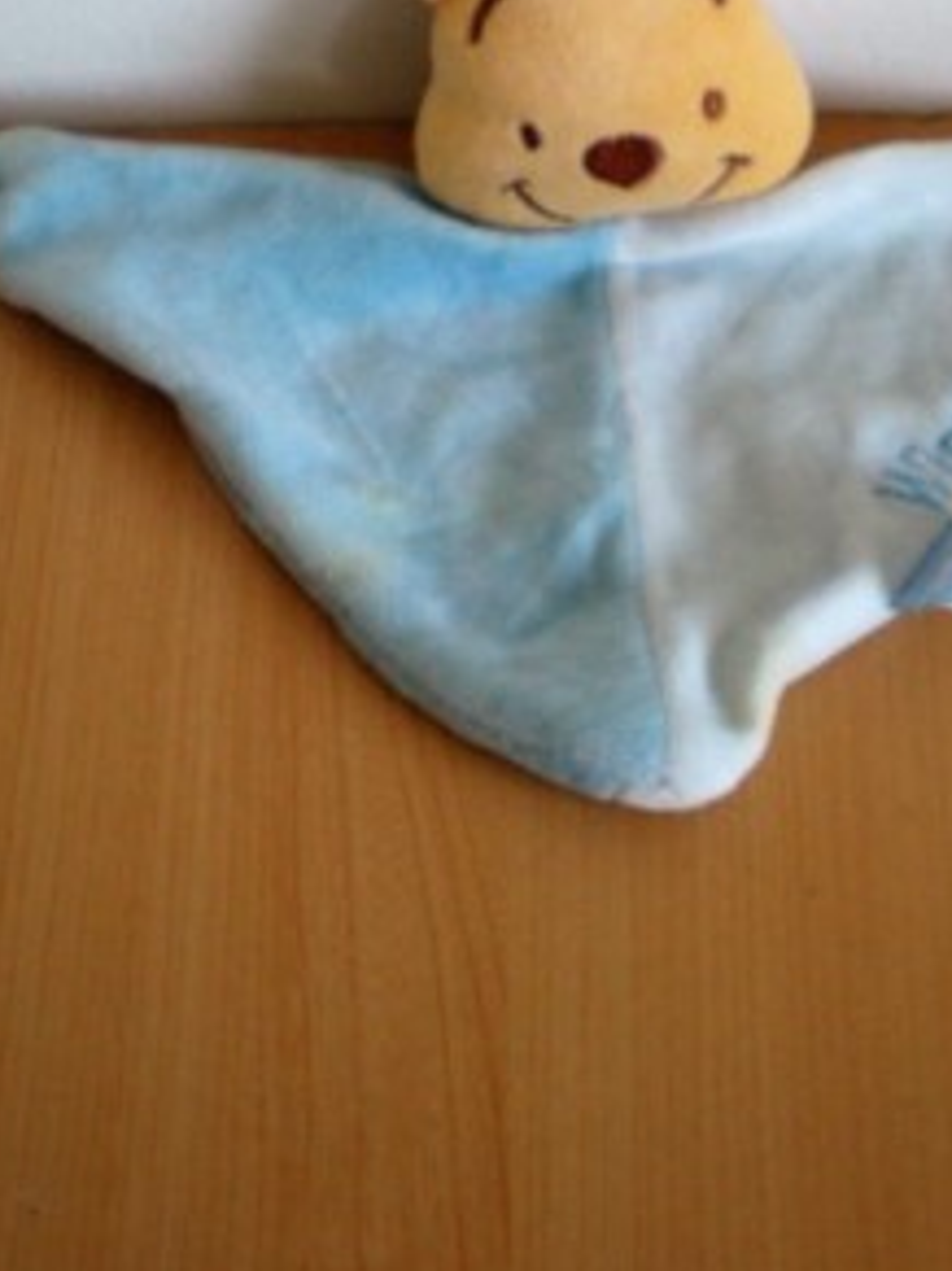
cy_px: 358
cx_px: 590
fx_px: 2495
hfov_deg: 21.6
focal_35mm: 68
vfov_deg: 28.3
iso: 191
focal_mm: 6.3
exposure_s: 1/67.5
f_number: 3.1
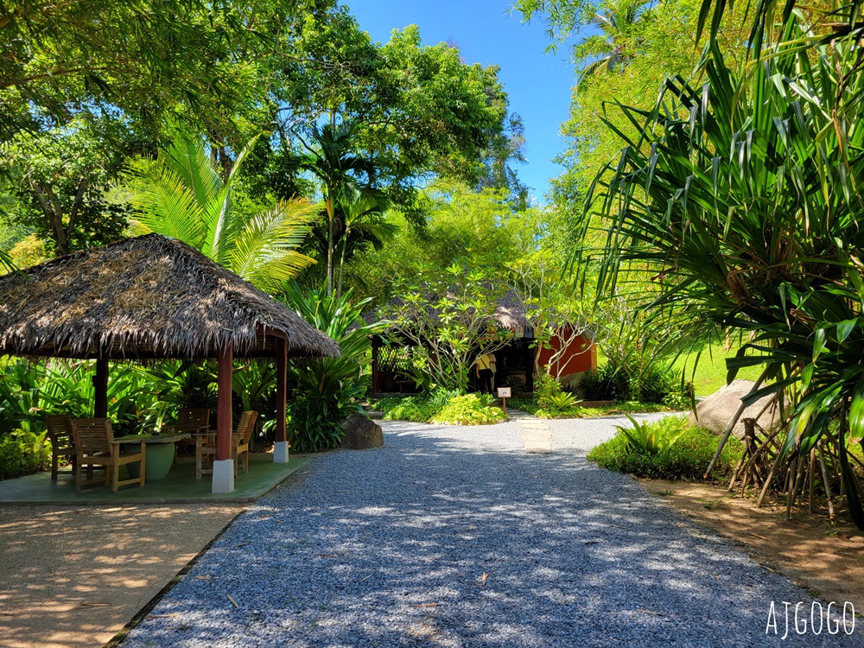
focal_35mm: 26
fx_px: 649
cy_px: 324
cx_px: 432
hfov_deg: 67.3
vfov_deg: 53.1
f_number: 1.8
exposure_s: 1/492
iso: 40
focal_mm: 5.4
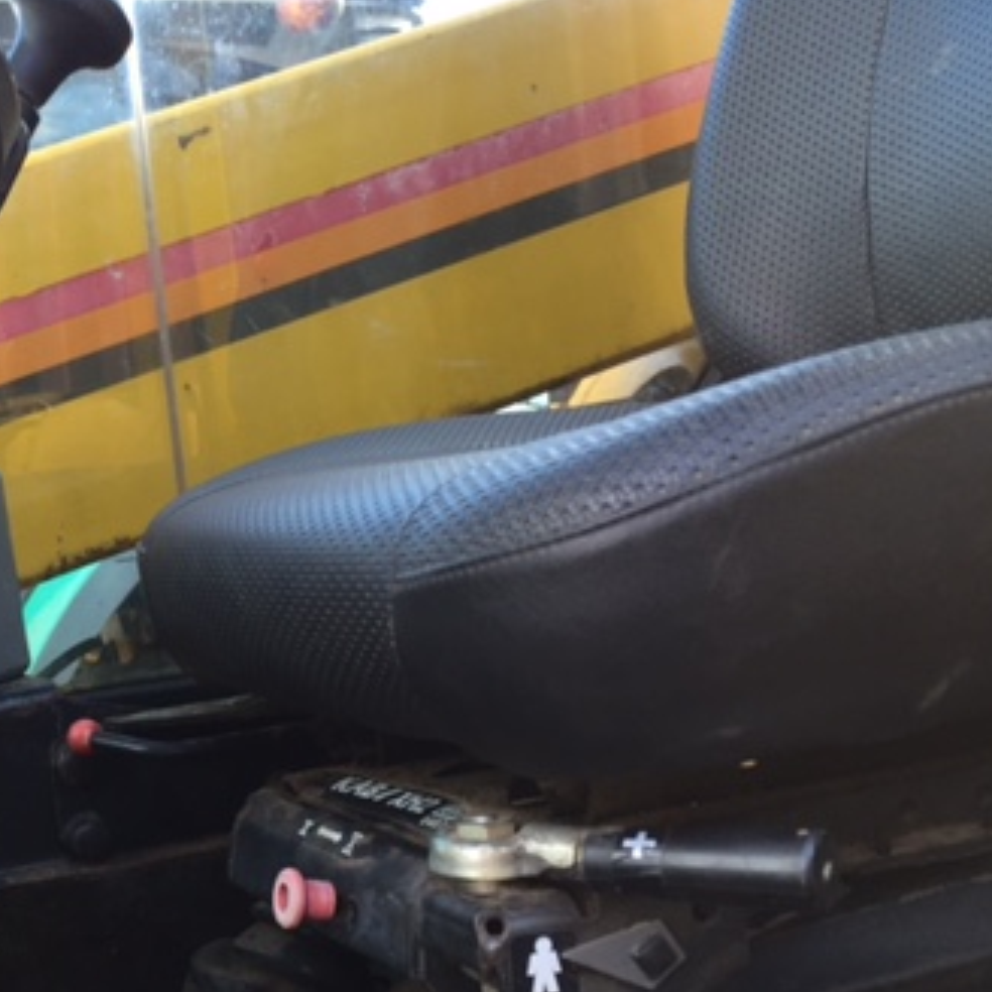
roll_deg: +6.1
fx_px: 1621
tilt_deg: -0.1
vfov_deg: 34.0
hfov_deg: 31.9
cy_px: 569
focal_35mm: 50
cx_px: 51
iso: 50
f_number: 2.2
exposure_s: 1/100
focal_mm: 4.15
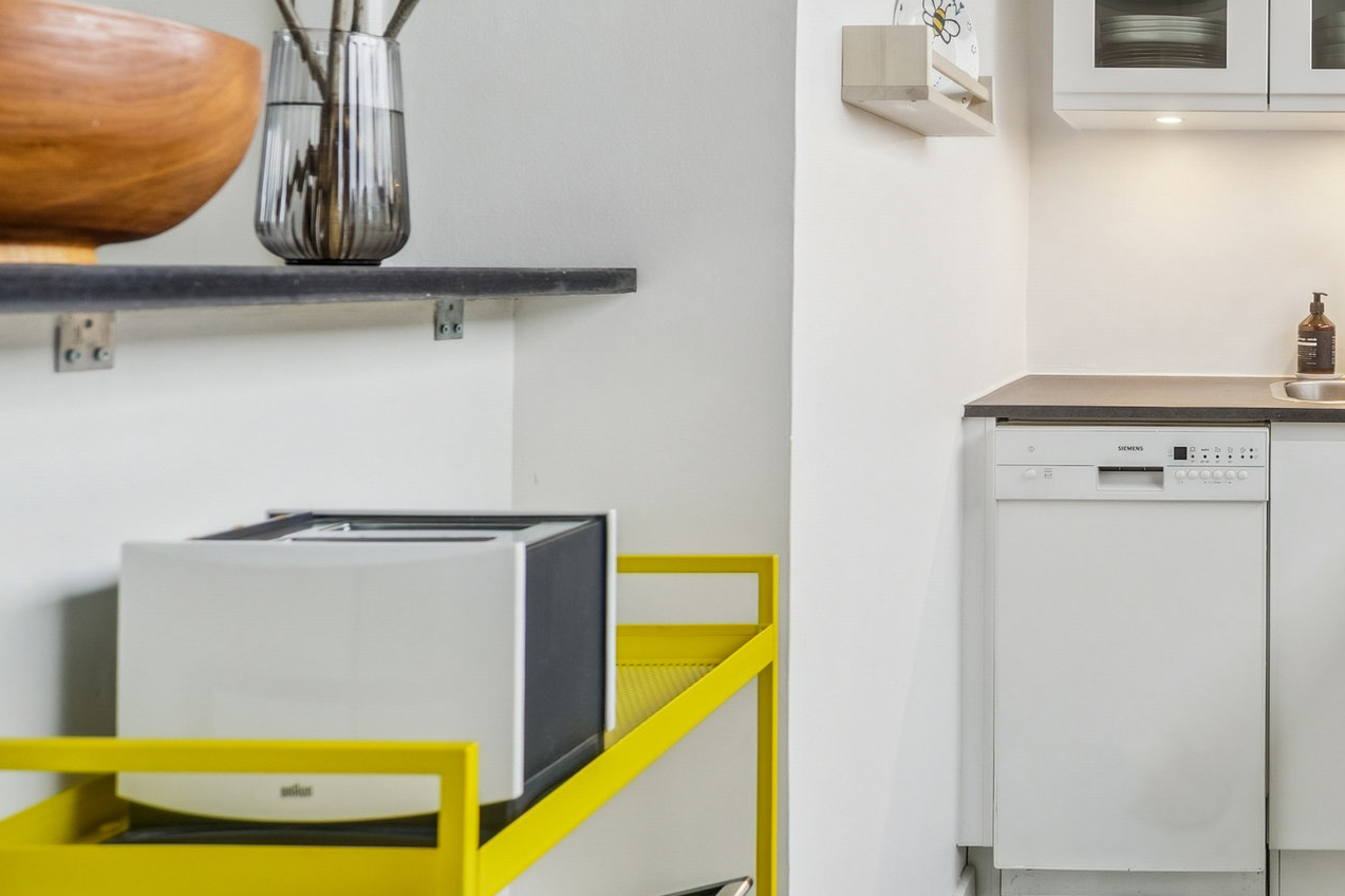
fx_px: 1233
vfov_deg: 39.0
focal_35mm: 33
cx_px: 1209
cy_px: 236
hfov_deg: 50.8
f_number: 4.5
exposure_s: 1/20
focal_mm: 14
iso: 160
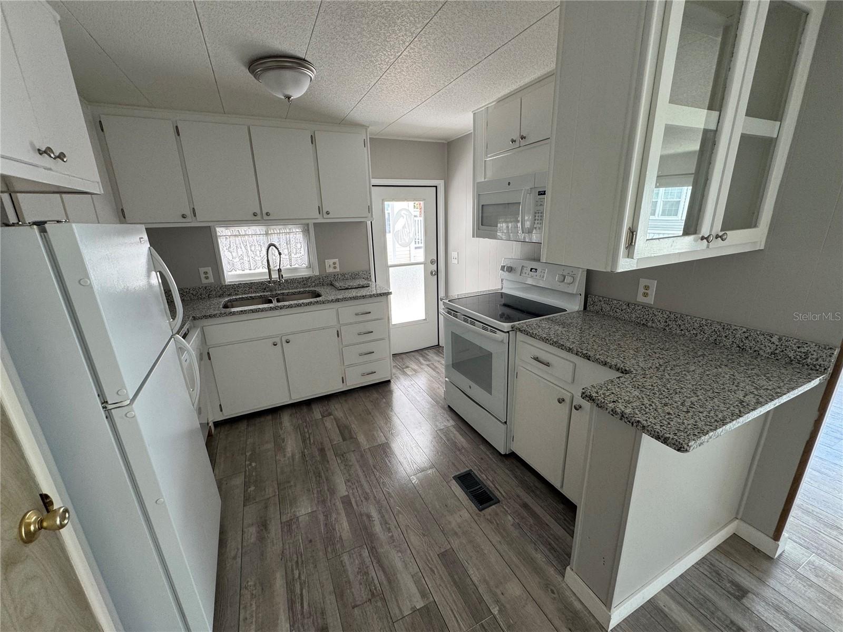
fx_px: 341
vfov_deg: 85.7
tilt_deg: -18.4
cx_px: 422
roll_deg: +0.0
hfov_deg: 102.1
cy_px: 316
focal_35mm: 14
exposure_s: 1/99
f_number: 2.2
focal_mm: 2.22
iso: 100
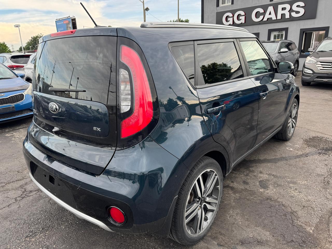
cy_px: 124
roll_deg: +2.0
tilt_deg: -17.2
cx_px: 166
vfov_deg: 56.8
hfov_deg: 71.6
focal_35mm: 24
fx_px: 230
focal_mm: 6.76
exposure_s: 1/376
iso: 80
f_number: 1.78
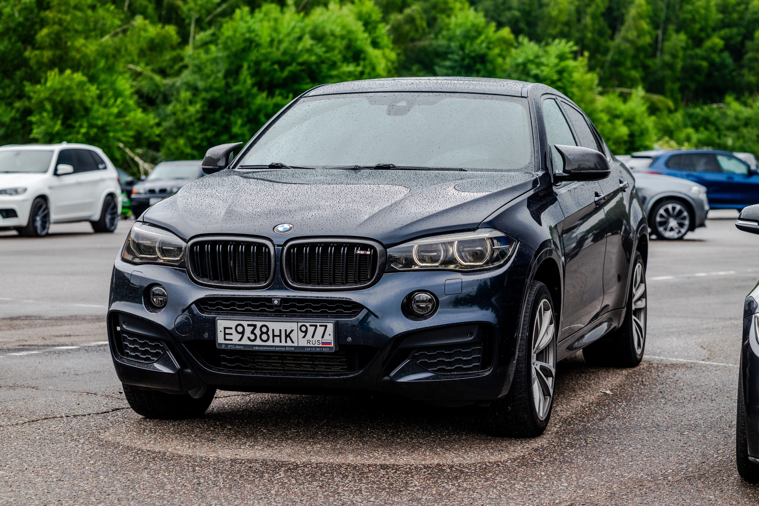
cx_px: 380
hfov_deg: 23.0
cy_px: 252
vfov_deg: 15.5
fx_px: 1866
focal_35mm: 88
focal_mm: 85
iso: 640
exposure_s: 1/200
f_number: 4
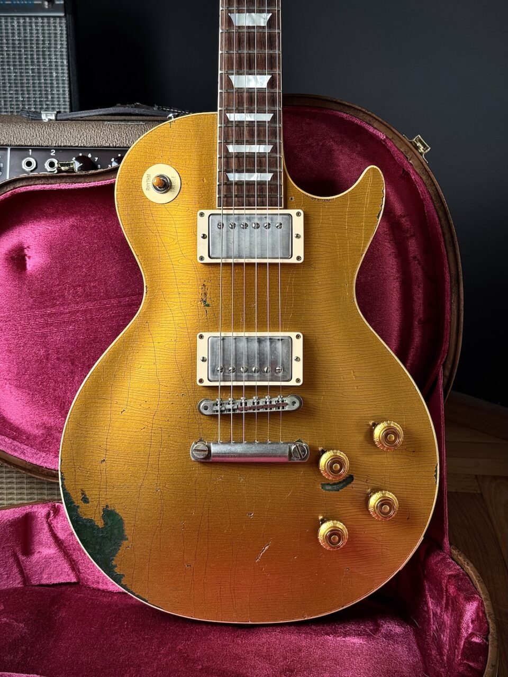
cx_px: 254
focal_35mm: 48
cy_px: 338
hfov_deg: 30.3
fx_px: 939
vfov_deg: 39.7
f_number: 1.78
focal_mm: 6.76
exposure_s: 1/121
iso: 64
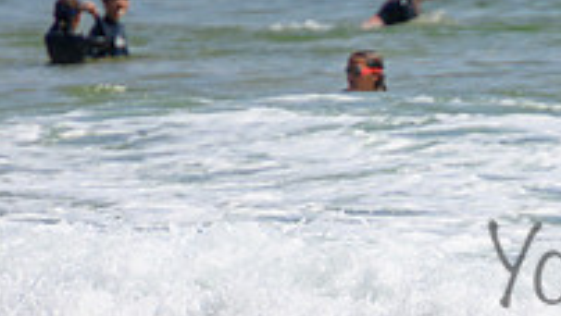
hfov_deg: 1.3
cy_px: 274
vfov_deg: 0.7
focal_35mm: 1654
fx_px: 24624
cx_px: 581
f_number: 5.6
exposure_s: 1/2000
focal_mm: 400
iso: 200
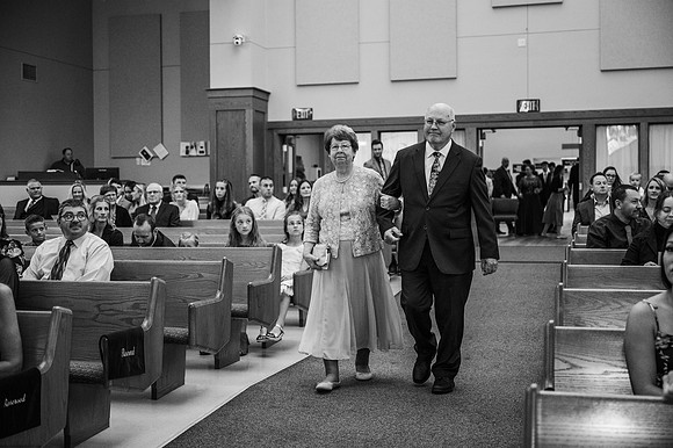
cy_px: 224
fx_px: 859
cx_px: 336
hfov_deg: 42.8
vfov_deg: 29.2
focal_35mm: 46
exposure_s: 1/250
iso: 2000
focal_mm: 46
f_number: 2.8
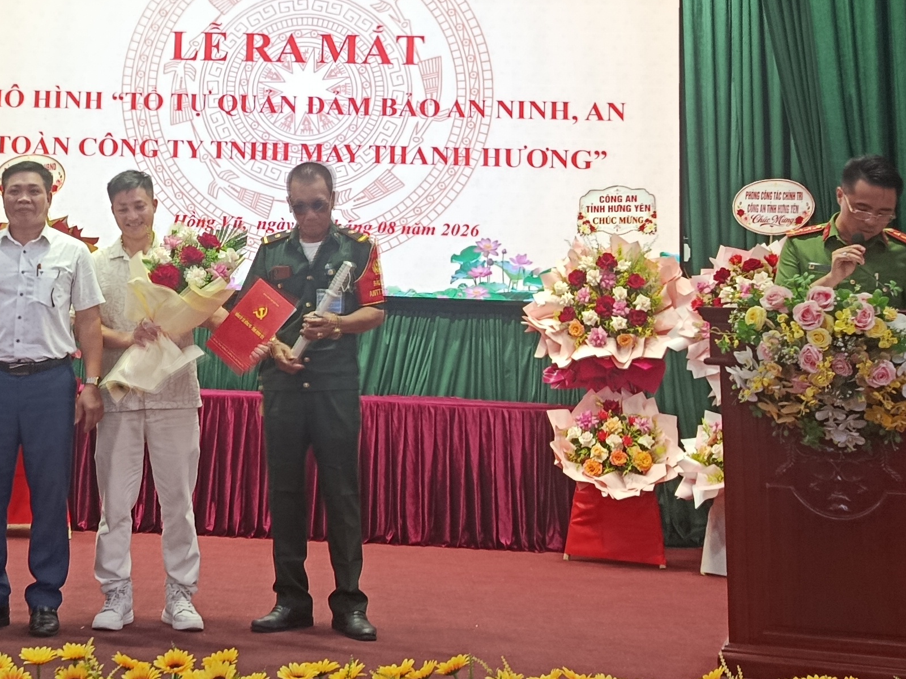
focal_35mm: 60
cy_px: 135
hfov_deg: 31.5
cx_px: 209
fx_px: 1570
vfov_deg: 24.0
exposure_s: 1/100
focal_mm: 5.24
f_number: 1.7
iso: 369
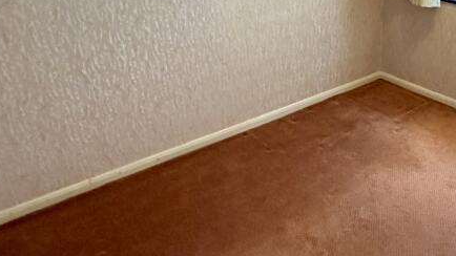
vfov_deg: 32.7
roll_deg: -1.5
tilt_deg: -27.5
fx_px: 435
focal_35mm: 36
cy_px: 106
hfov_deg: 51.4
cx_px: 372
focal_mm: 2.22
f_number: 2.2
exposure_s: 1/100
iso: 320
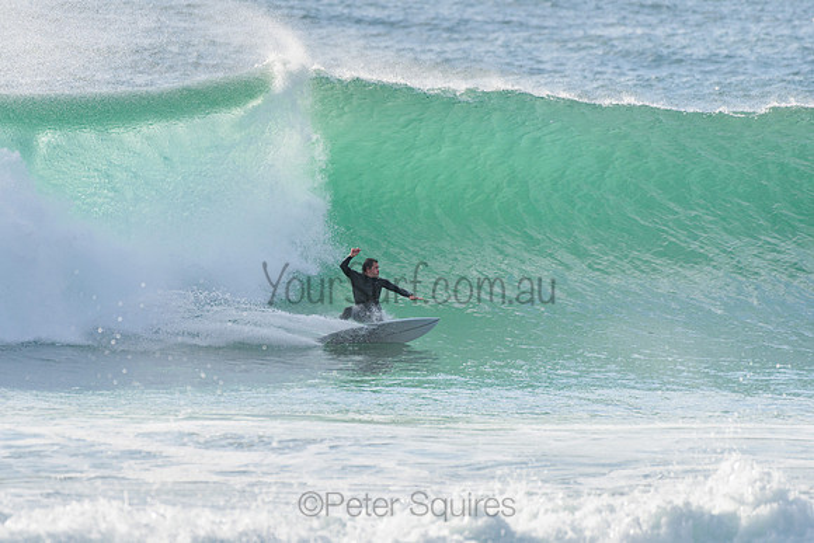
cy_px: 243
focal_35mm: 612
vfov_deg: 2.2
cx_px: 318
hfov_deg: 3.4
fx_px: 13847
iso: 320
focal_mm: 500
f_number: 5.6
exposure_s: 1/2000
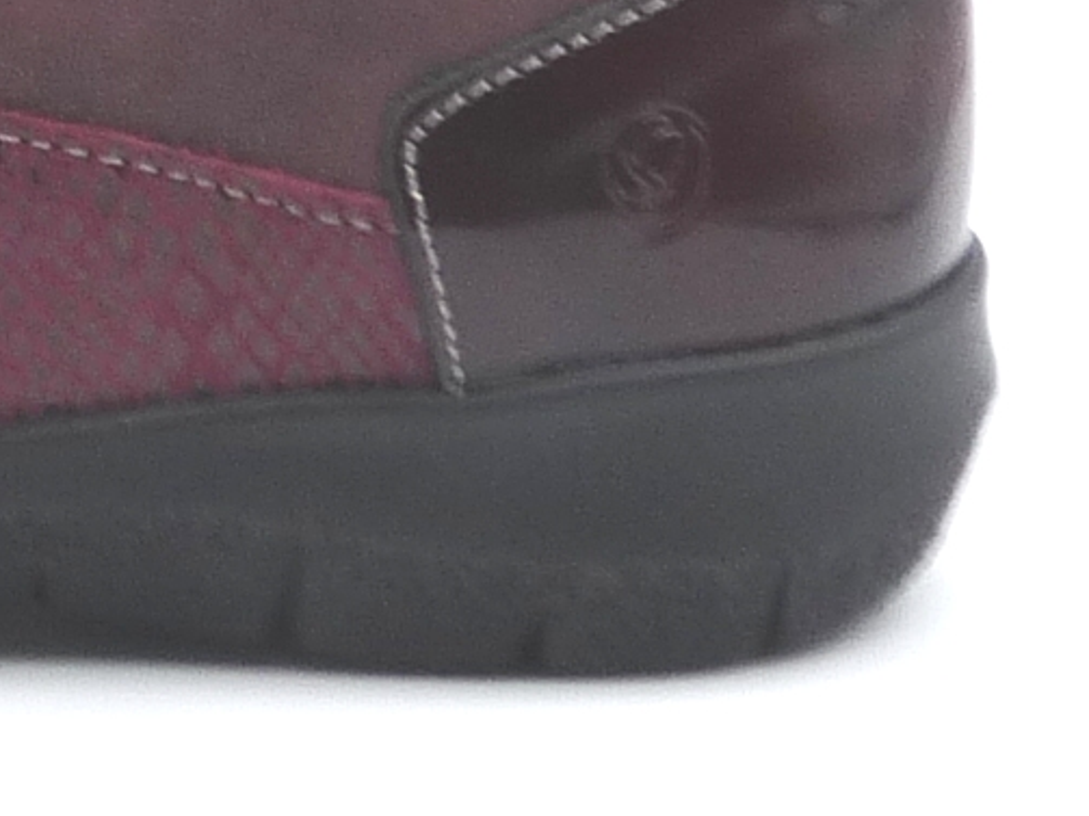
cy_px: -169
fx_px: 4907
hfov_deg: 12.3
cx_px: -255
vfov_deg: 9.4
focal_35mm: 156
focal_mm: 4.8
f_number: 4
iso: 100
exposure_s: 1/200
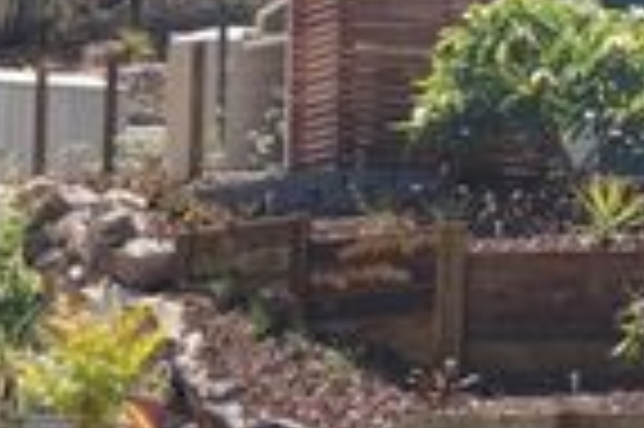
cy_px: 61
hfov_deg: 11.5
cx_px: 878
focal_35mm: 173
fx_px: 3085
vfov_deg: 7.9
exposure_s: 1/100
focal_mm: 35
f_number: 10
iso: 100
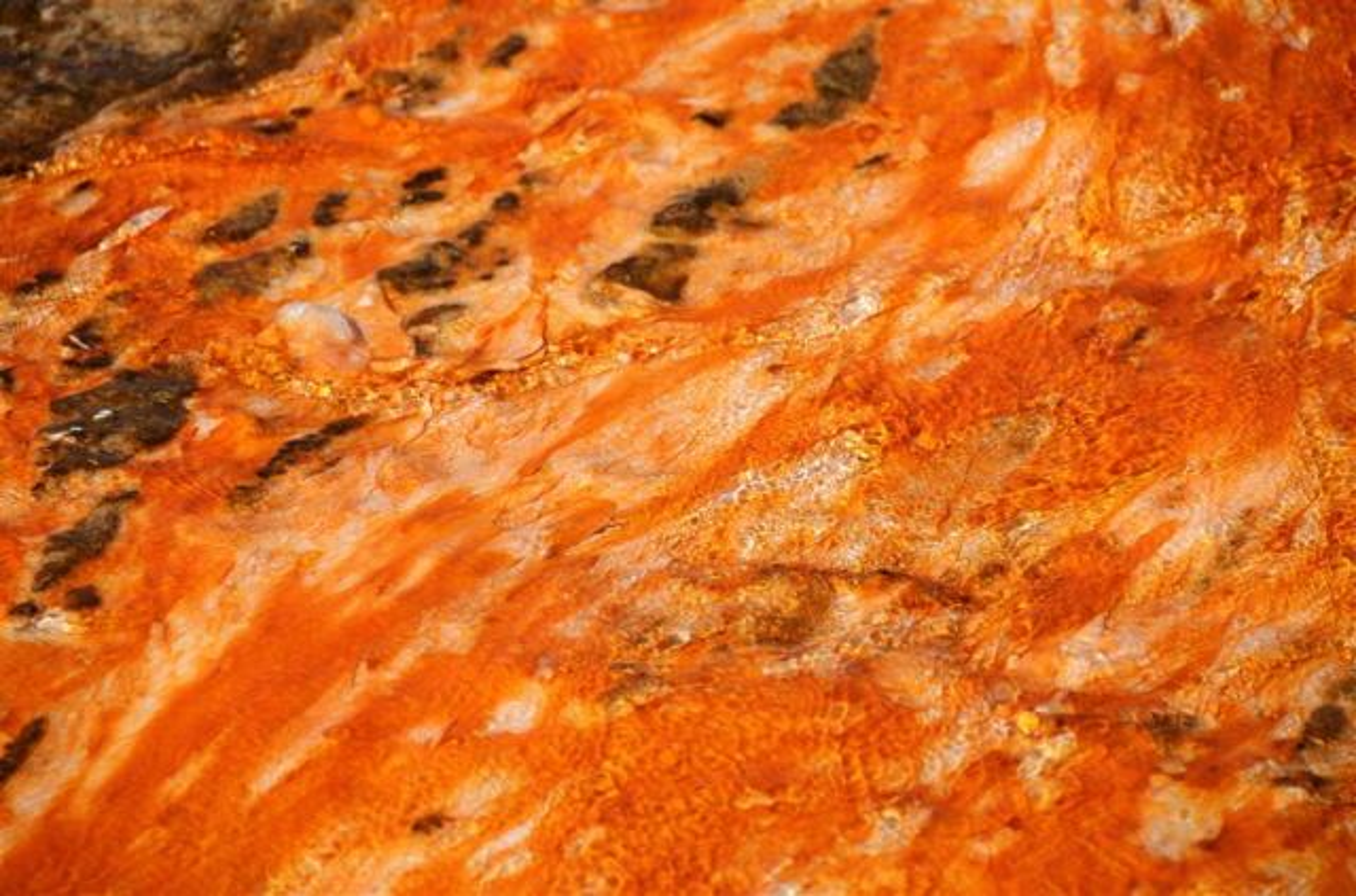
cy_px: 448
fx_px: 11269
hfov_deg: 6.9
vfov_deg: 4.6
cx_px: 678
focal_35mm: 300
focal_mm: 200
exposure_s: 1/1600
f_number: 5.6
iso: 200
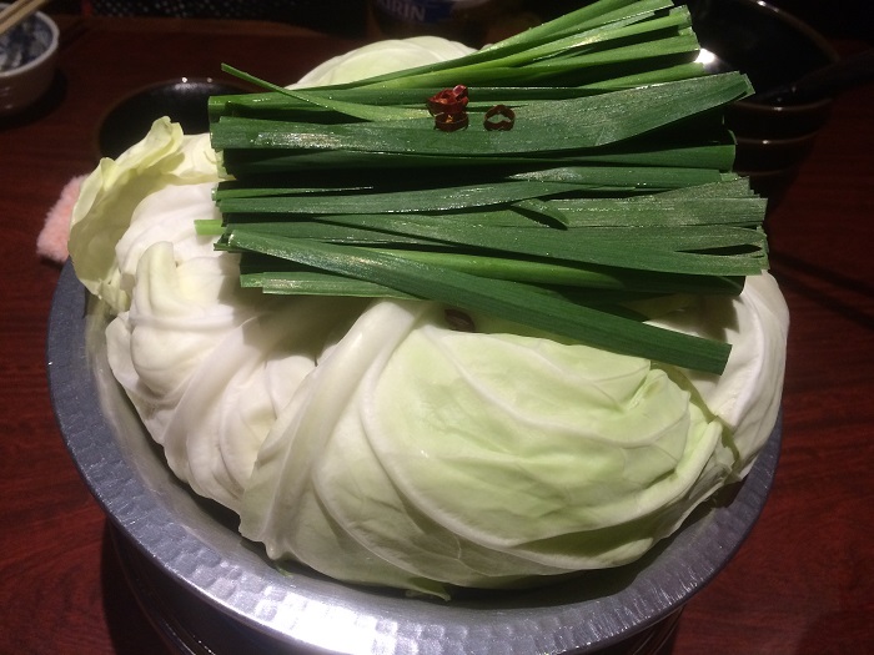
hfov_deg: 61.7
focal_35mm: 29
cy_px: 328
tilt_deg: -50.4
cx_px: 437
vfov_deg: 48.2
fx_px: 732
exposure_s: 1/30
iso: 50
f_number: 2.2
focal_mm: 4.15
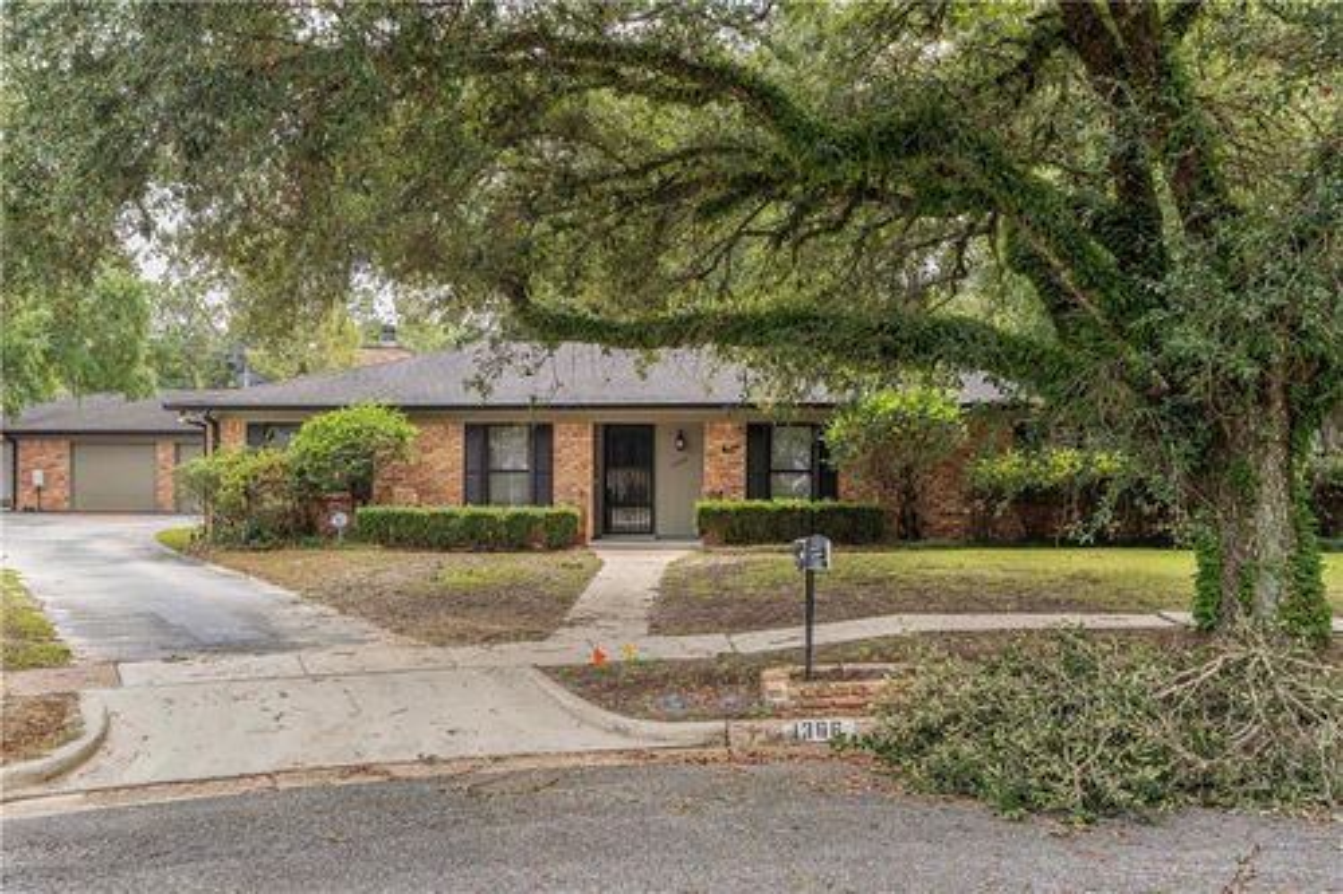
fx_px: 1305
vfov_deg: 37.8
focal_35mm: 35
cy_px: 447
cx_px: 672
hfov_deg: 54.5
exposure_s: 1/40
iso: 100
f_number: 6.3
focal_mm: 35
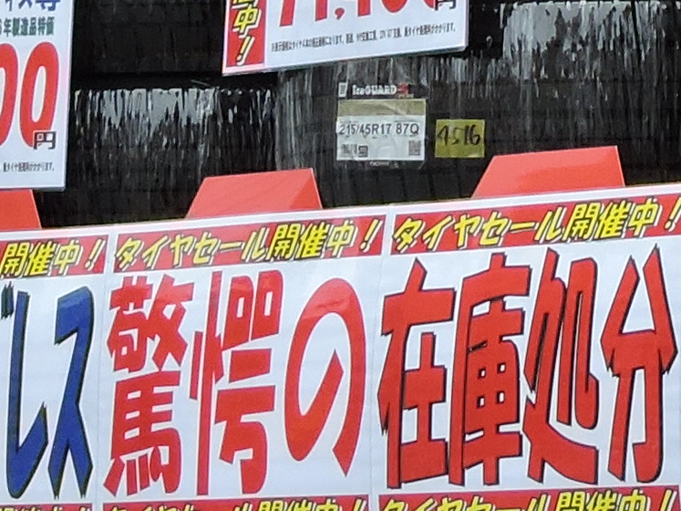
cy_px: -893
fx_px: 7278
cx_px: 1127
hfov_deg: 5.3
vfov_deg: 3.9
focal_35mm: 370
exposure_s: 1/125
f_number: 4.2
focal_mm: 10.7
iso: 100
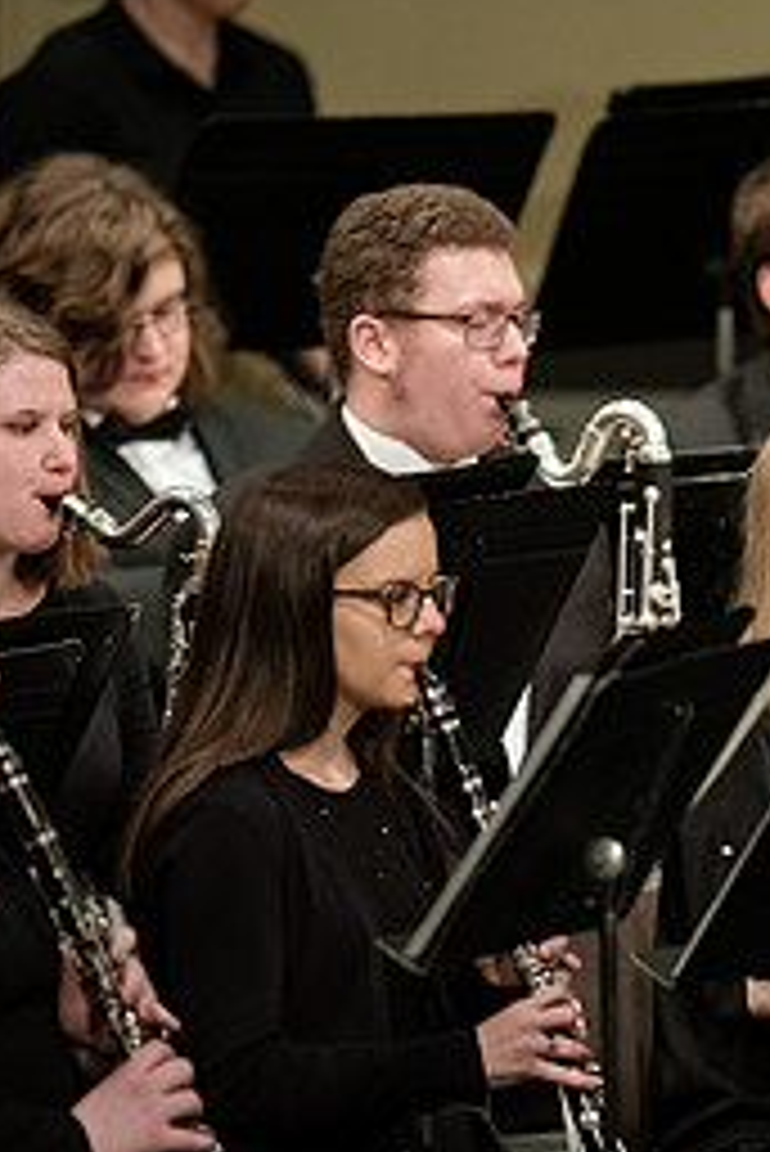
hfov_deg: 2.0
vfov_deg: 3.0
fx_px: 21753
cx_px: 851
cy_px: 740
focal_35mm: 679
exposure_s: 1/250
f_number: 3.2
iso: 4000
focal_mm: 300
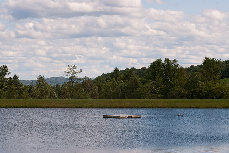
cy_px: 76
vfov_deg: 10.7
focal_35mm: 129
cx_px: 114
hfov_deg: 15.9
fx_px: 821
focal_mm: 86
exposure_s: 1/500
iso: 200
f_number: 8
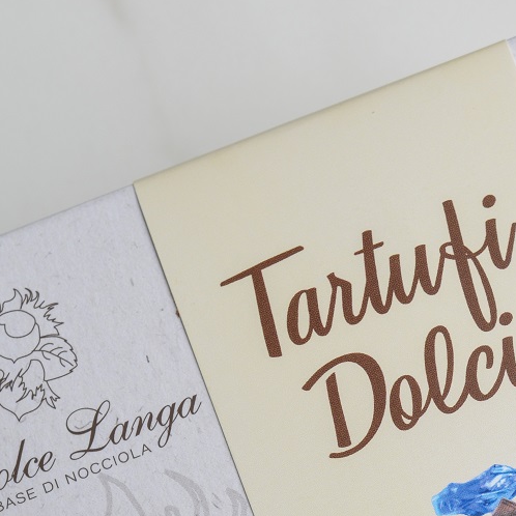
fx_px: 2766
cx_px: 680
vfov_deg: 10.5
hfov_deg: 10.4
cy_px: 651
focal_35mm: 164
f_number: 6.3
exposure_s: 1/125
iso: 100
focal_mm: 50
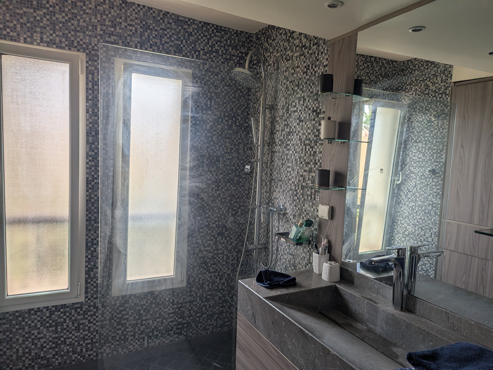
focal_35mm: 24
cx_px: 246
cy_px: 185
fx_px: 342
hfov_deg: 71.6
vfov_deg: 56.8
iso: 31
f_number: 1.85
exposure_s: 1/340
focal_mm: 6.81
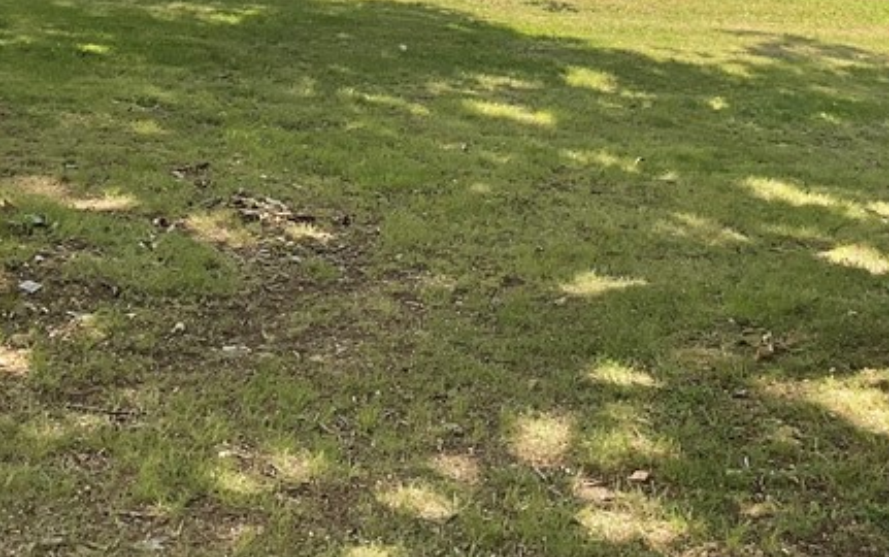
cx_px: 524
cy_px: -103
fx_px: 1770
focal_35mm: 73
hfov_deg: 28.1
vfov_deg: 17.1
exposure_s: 1/962
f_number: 1.8
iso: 16
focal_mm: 3
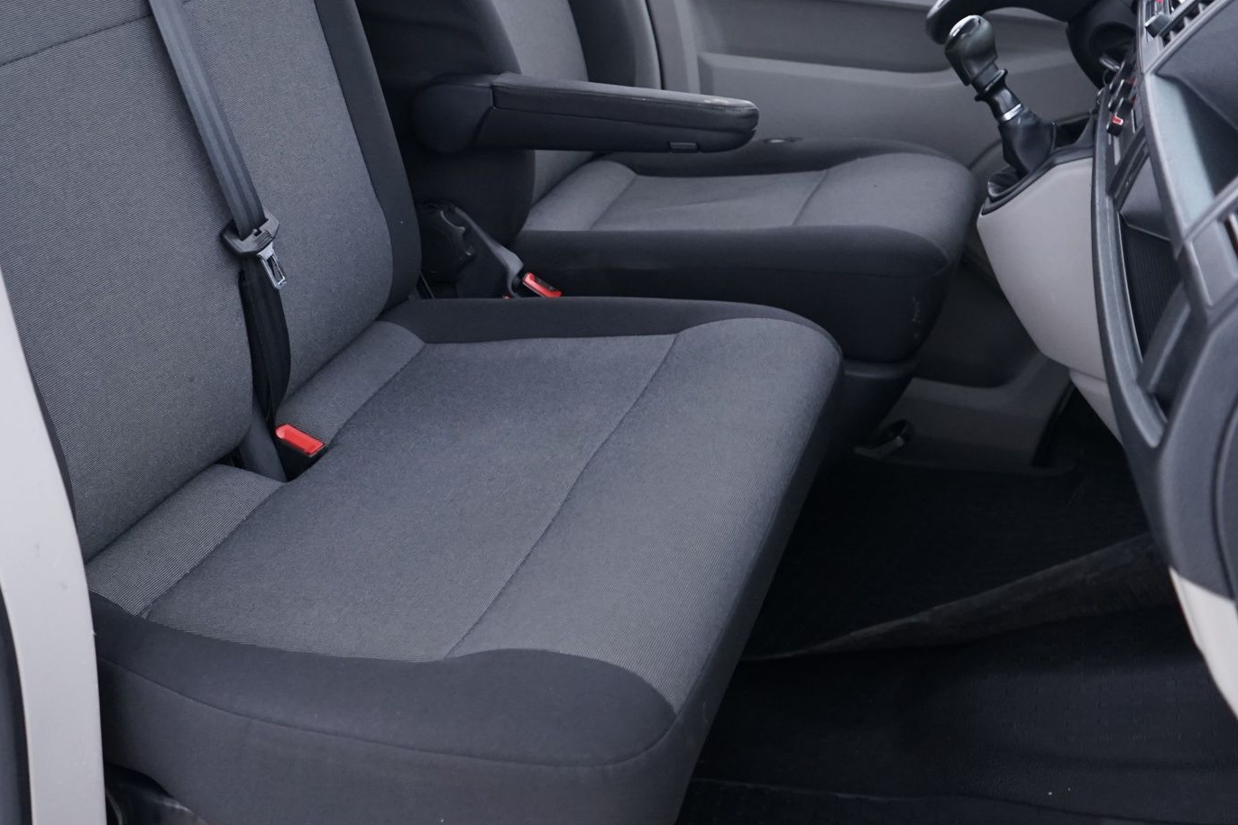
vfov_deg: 25.9
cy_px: 142
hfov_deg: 38.7
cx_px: 490
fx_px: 1753
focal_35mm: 51
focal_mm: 28
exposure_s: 1/13
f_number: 3.5
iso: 1250
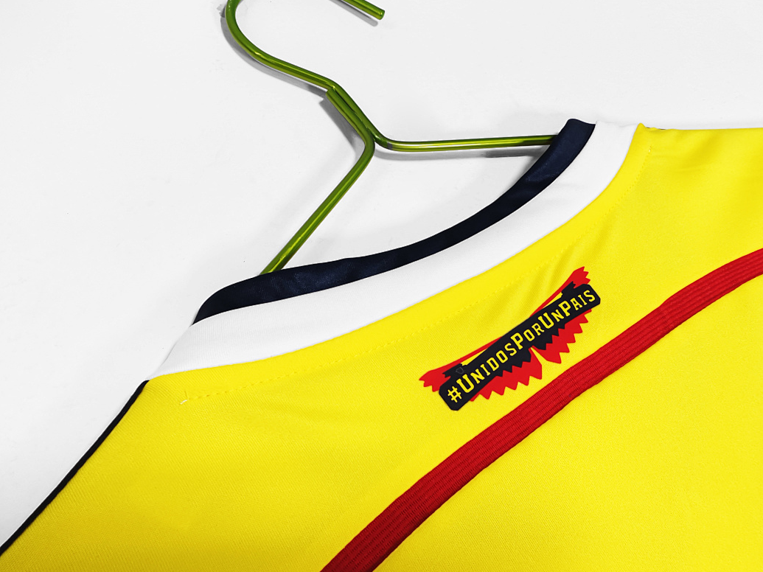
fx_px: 529
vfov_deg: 56.8
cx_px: 397
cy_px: 278
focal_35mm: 24
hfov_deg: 71.6
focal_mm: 2.59
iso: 132
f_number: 2.2
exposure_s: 1/50
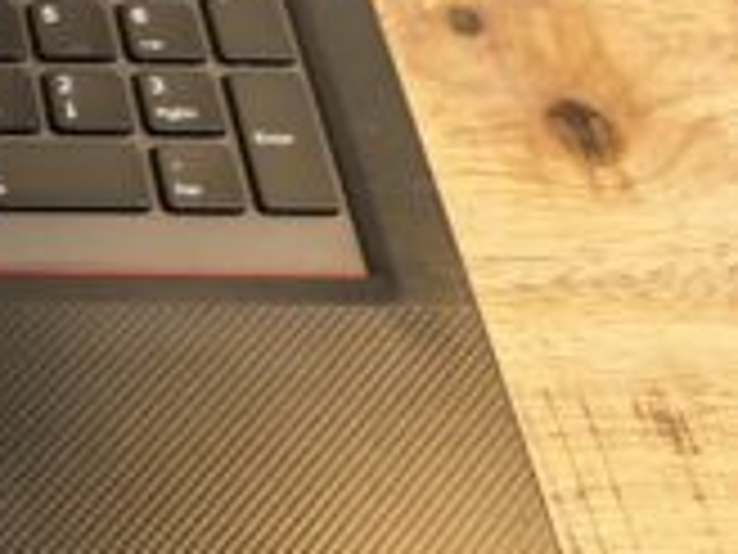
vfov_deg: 17.6
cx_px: -513
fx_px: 1791
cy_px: 230
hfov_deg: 19.0
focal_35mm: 84
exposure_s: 1/50
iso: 80
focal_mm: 6.55
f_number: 1.6
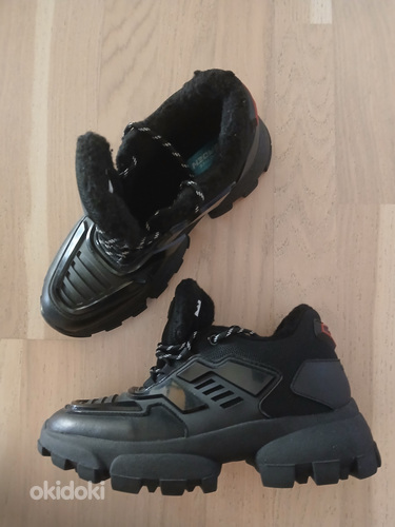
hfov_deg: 53.1
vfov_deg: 67.3
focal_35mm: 26
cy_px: 264
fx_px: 396
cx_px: 198
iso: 800
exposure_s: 1/16.7
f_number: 1.8
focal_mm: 3.98
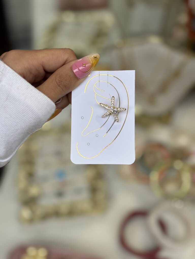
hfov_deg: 28.0
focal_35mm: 52
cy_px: 130
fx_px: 391
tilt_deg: -57.2
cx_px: 98
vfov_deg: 36.8
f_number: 1.6
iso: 32
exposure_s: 1/556
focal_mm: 5.96
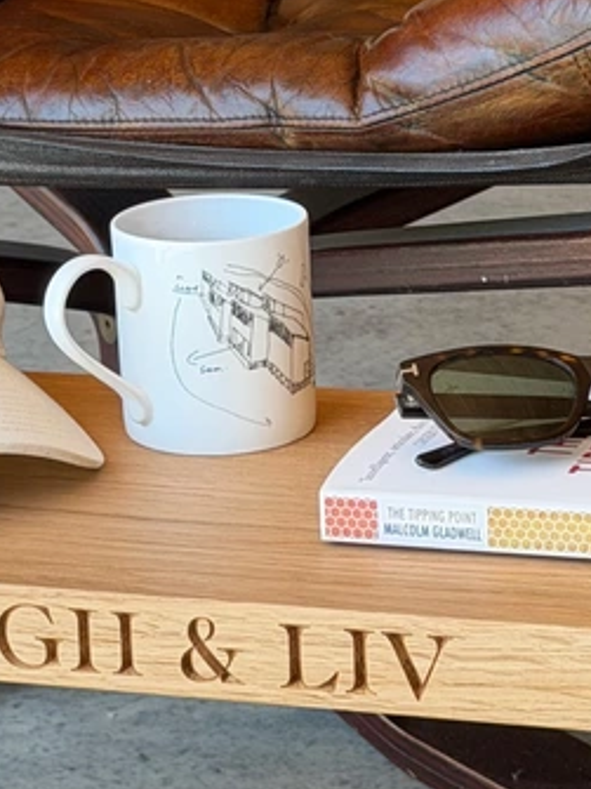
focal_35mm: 126
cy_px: 495
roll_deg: +1.9
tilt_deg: -14.4
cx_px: 348
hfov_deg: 11.8
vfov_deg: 15.6
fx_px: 2870
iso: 64
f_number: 1.78
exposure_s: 1/257
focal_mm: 6.76
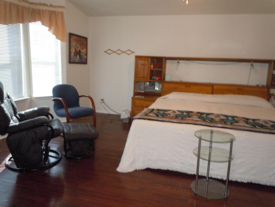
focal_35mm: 28
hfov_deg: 63.4
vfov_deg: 49.7
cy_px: 104
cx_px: 138
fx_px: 222
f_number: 3.7
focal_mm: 5
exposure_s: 1/25
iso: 250
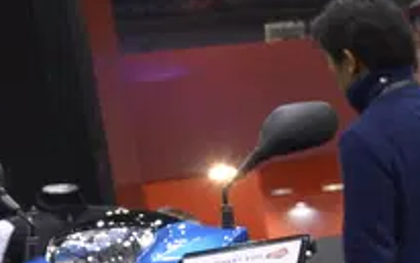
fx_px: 2107
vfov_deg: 7.1
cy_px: 274
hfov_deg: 9.4
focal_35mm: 184
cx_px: 1184
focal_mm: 31
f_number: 5.6
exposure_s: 1/160
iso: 1000
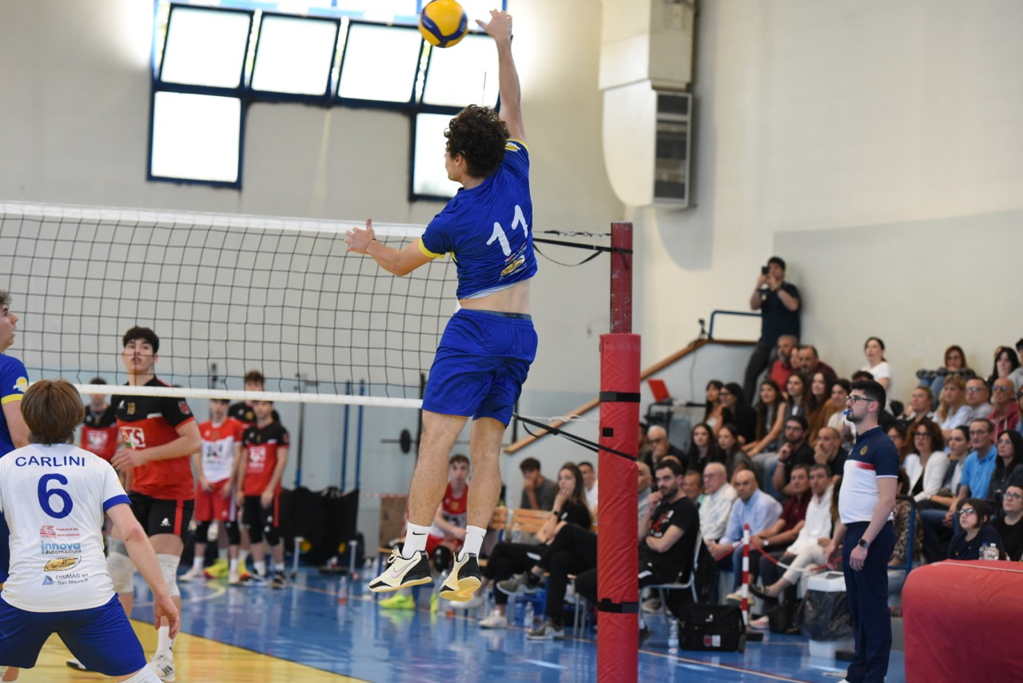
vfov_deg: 12.5
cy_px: 342
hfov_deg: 18.6
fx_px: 3126
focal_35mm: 110
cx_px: 512
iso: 4000
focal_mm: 110
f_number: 4
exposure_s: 1/1000
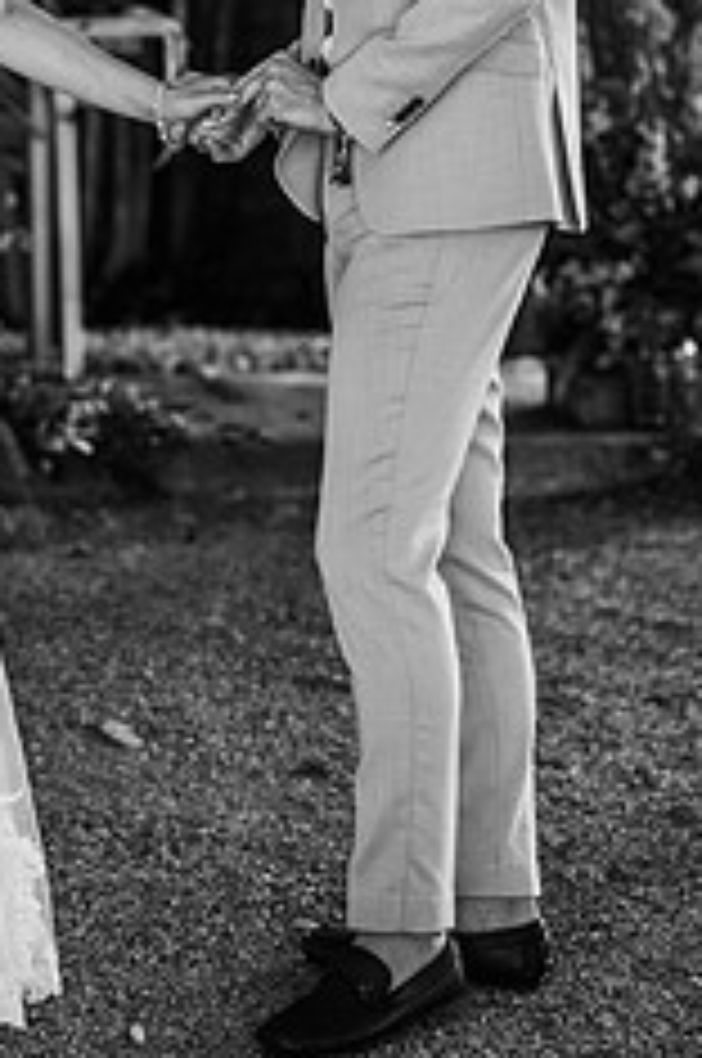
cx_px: 106
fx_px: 4781
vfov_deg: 12.6
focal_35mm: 163
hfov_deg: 8.4
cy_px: 252
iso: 450
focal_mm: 85
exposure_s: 1/200
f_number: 2.2
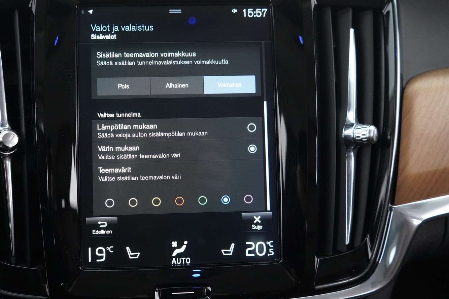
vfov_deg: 38.9
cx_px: 189
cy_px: 142
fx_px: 424
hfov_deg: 55.6
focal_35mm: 34
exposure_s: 1/60
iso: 10000
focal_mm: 28
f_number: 3.5
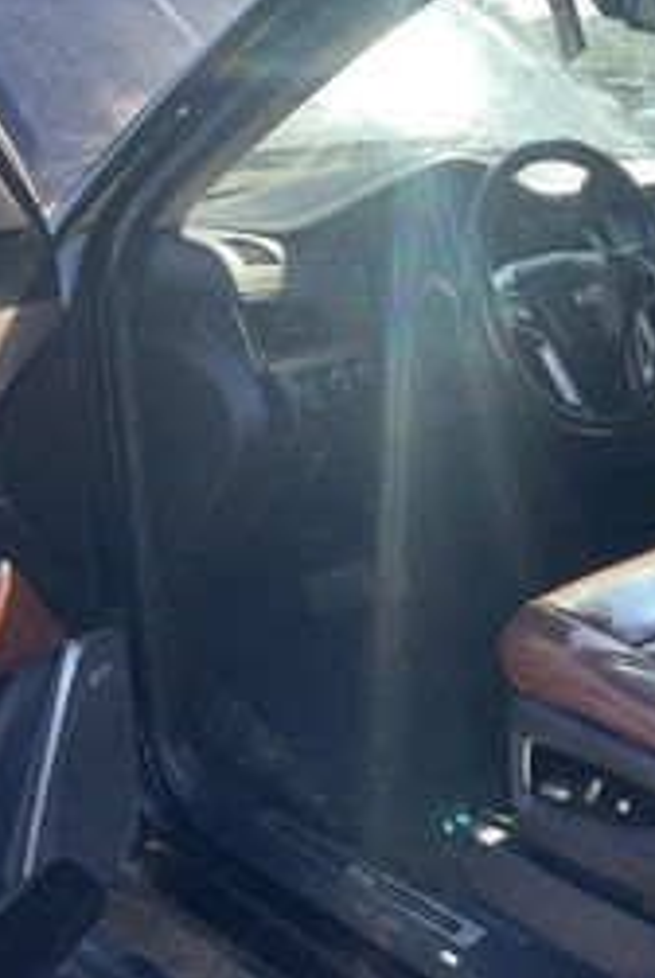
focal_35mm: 48
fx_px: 1306
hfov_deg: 28.0
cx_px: 425
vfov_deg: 41.0
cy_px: 444
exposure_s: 1/209
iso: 20
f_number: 1.8
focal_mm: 3
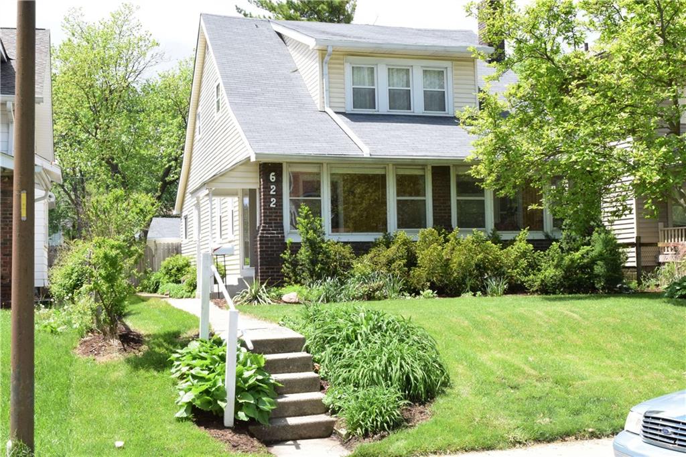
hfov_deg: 45.0
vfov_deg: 30.8
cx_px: 343
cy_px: 228
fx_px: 829
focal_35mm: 44
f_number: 22
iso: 800
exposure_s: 1/125
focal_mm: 29
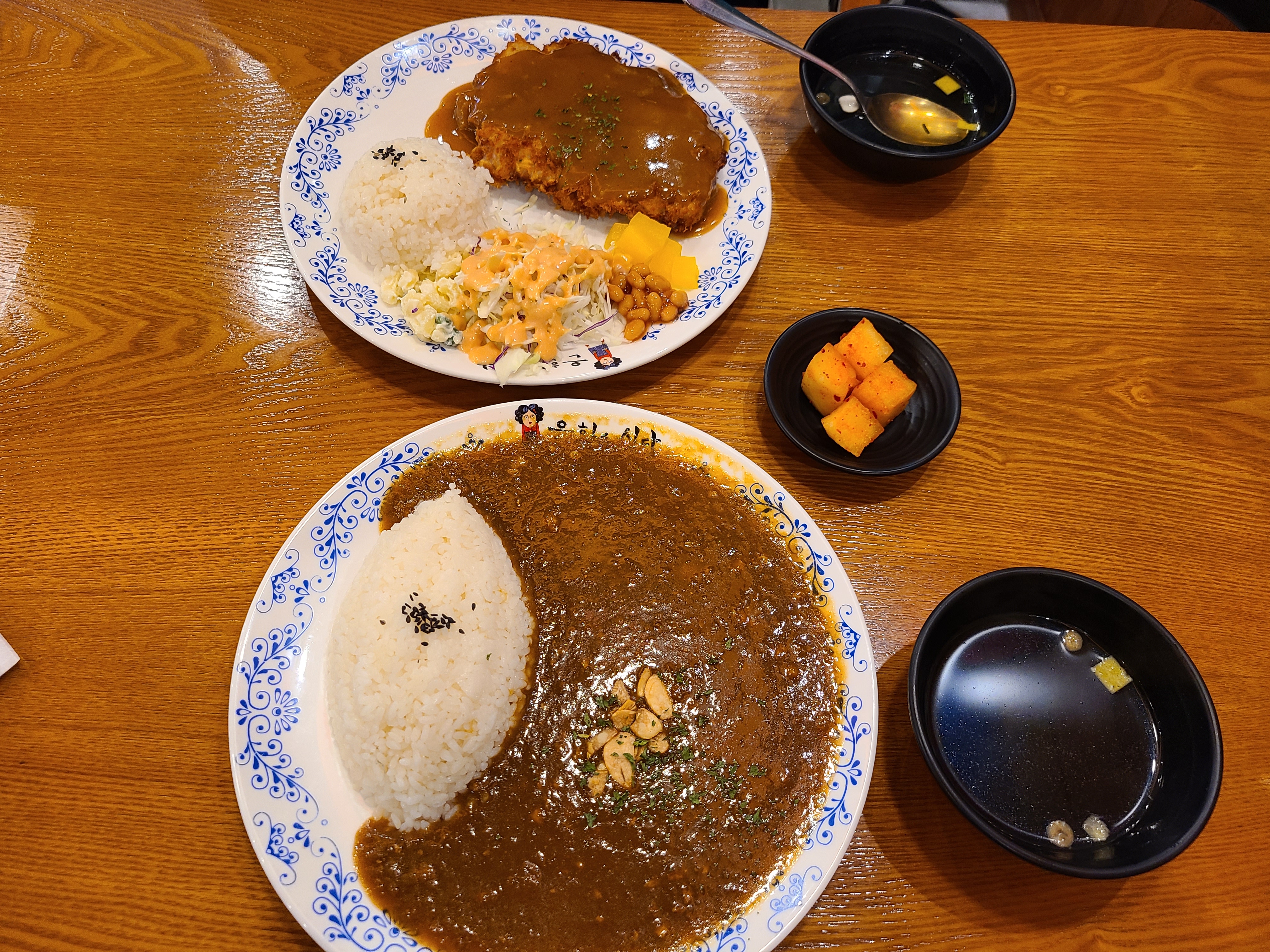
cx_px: 635
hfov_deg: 67.3
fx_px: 954
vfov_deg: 53.1
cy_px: 476
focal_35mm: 26
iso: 200
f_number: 1.8
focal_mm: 5.4
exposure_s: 1/39
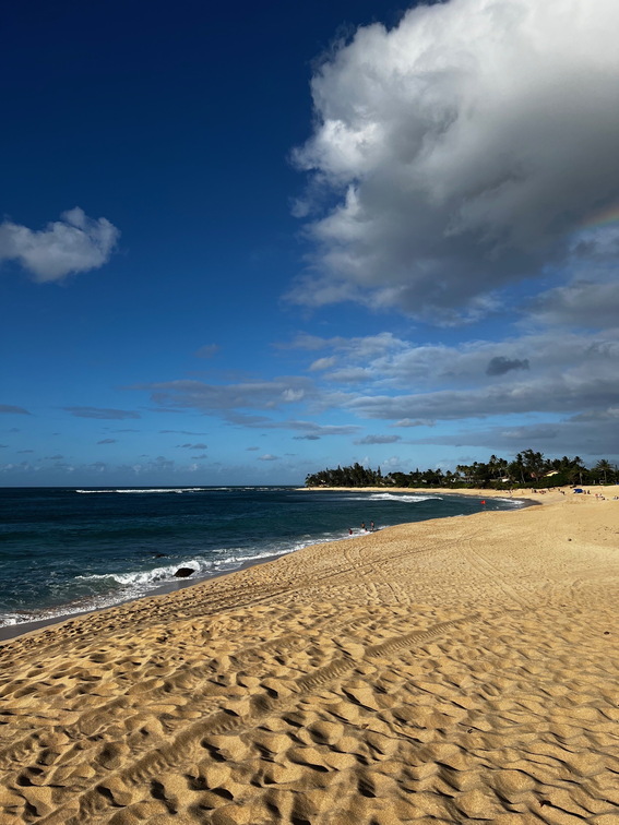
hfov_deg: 53.1
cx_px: 310
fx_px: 620
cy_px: 412
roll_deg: +0.8
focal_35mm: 26
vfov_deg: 67.3
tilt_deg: +5.2
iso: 50
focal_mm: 5.7
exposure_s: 1/7463
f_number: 1.5
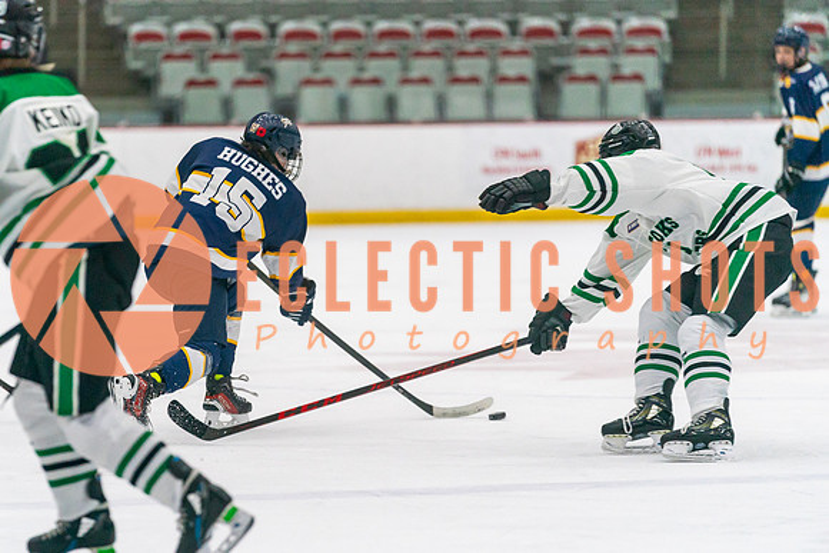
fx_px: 5646
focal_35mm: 245
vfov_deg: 5.6
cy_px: 328
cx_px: 326
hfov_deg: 8.4
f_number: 2.8
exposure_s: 1/1250
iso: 3200
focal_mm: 200
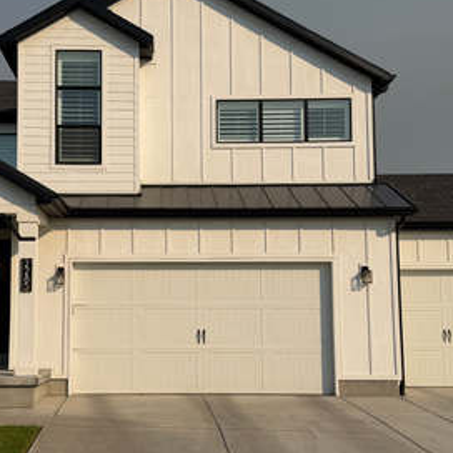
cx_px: 160
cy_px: 255
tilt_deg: +5.7
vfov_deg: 34.0
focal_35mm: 50
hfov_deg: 33.8
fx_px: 740
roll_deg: +0.4
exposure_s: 1/9091
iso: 80
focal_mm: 6.76
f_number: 1.78
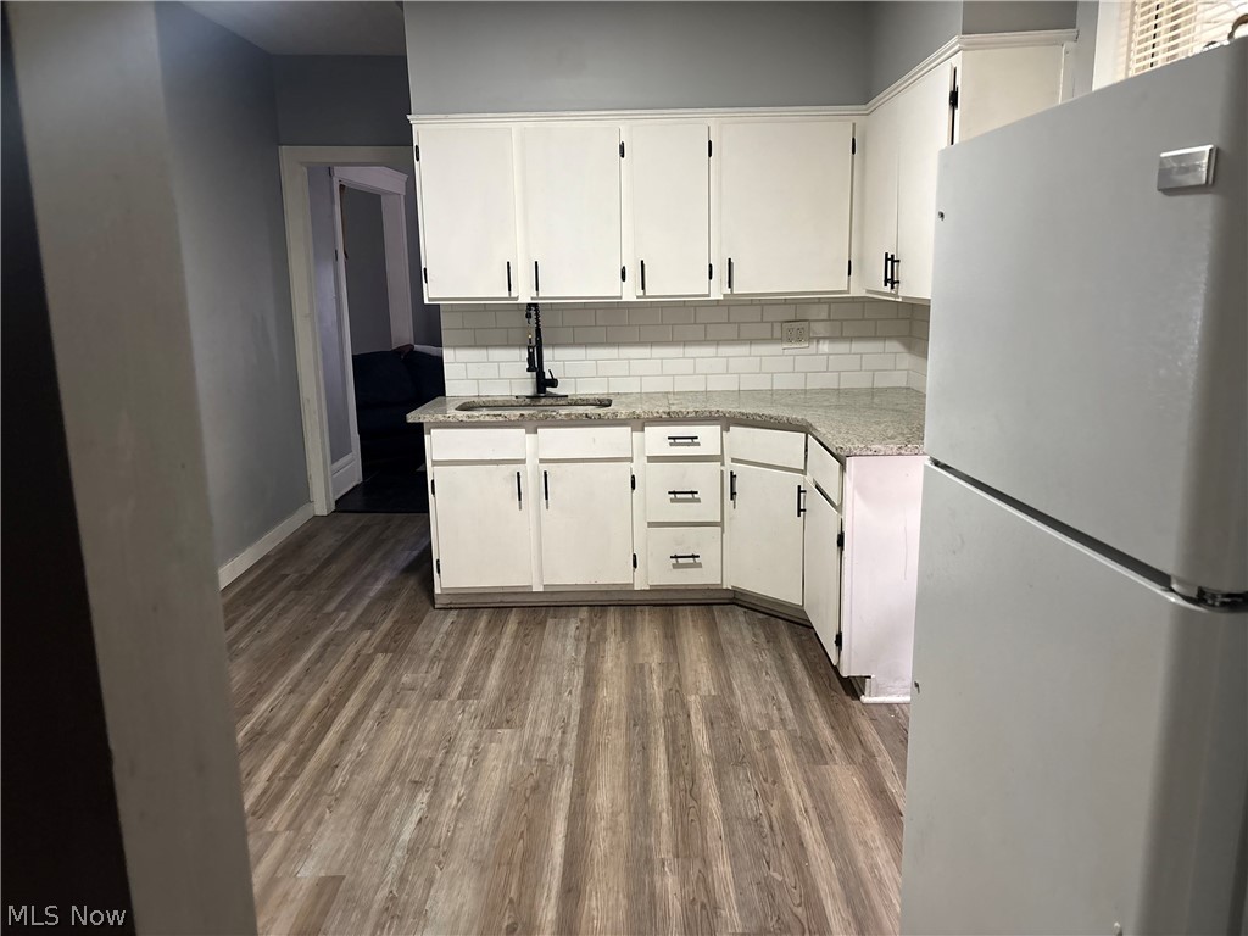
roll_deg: +0.8
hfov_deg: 67.3
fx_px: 937
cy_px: 468
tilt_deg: -12.5
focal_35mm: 26
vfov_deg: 53.1
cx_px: 624
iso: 320
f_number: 1.6
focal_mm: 5.96
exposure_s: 1/60
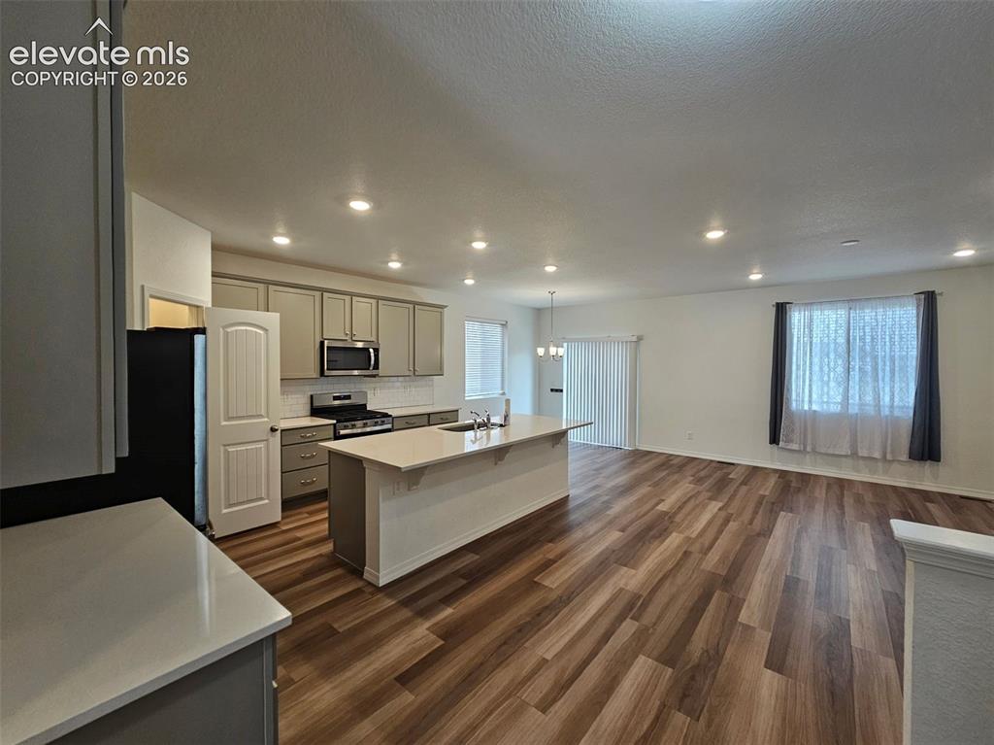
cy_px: 372
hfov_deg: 106.2
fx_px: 373
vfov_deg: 89.9
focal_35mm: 13
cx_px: 497
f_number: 2.2
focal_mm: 2.2
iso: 100
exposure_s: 1/60
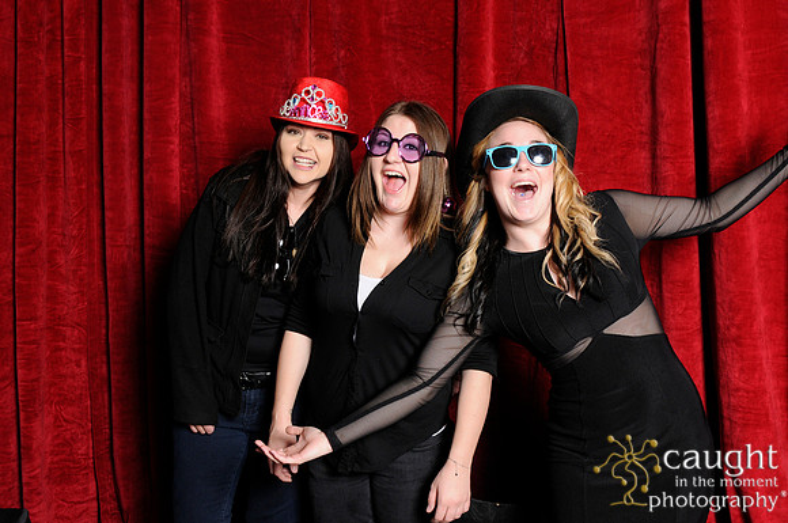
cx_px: 394
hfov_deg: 46.5
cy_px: 262
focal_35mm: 42
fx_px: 918
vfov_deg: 31.8
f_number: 8
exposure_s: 1/60
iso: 400
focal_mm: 28
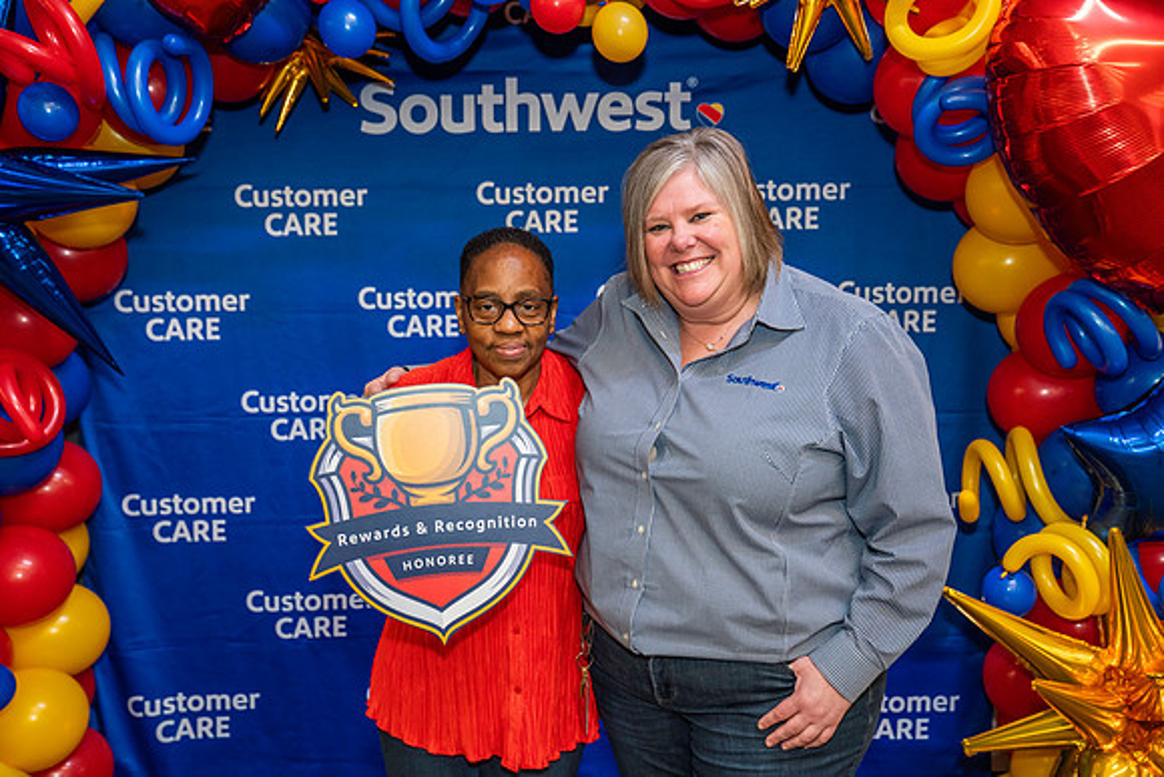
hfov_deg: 48.4
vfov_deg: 33.4
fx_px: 1294
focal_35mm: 40
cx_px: 582
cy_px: 388
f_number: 4
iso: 1250
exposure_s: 1/160
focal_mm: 40
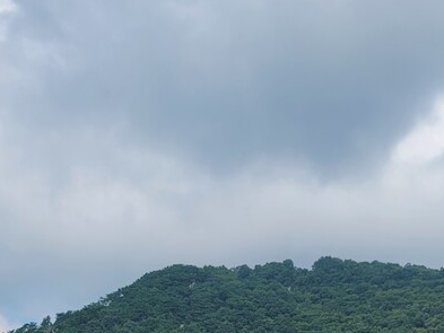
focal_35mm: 61
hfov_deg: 31.4
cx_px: 303
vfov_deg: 22.3
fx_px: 783
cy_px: 394
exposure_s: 1/1166
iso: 20
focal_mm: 7
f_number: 1.8
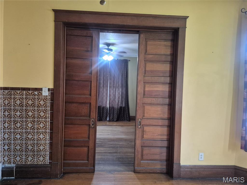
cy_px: 92
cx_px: 124
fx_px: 164
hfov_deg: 73.9
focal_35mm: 23
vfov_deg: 58.9
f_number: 1.8
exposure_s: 1/60
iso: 1250
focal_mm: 5.4
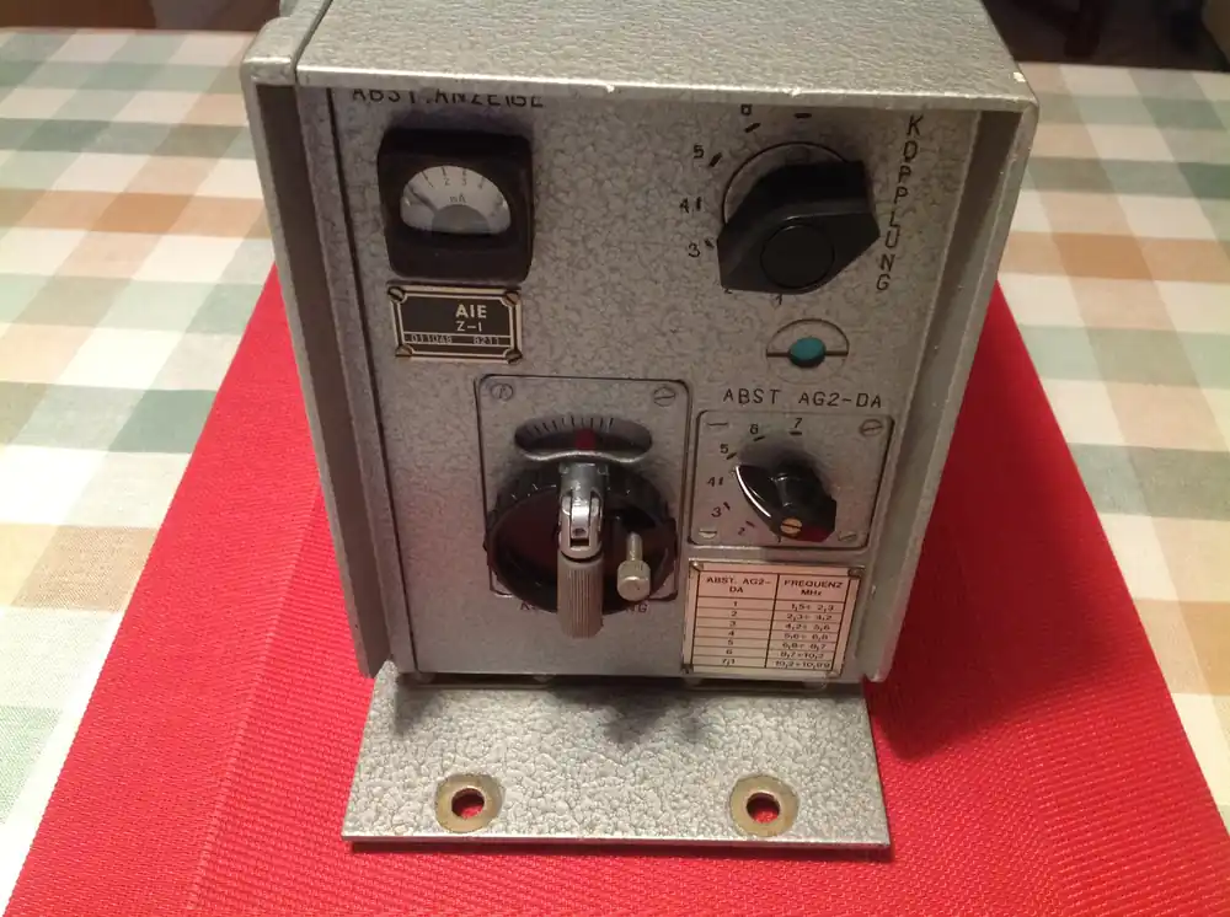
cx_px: 615
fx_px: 1241
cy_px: 458
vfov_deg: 40.6
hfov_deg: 52.7
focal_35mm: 35
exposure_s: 1/15
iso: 200
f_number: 2.4
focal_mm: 4.28
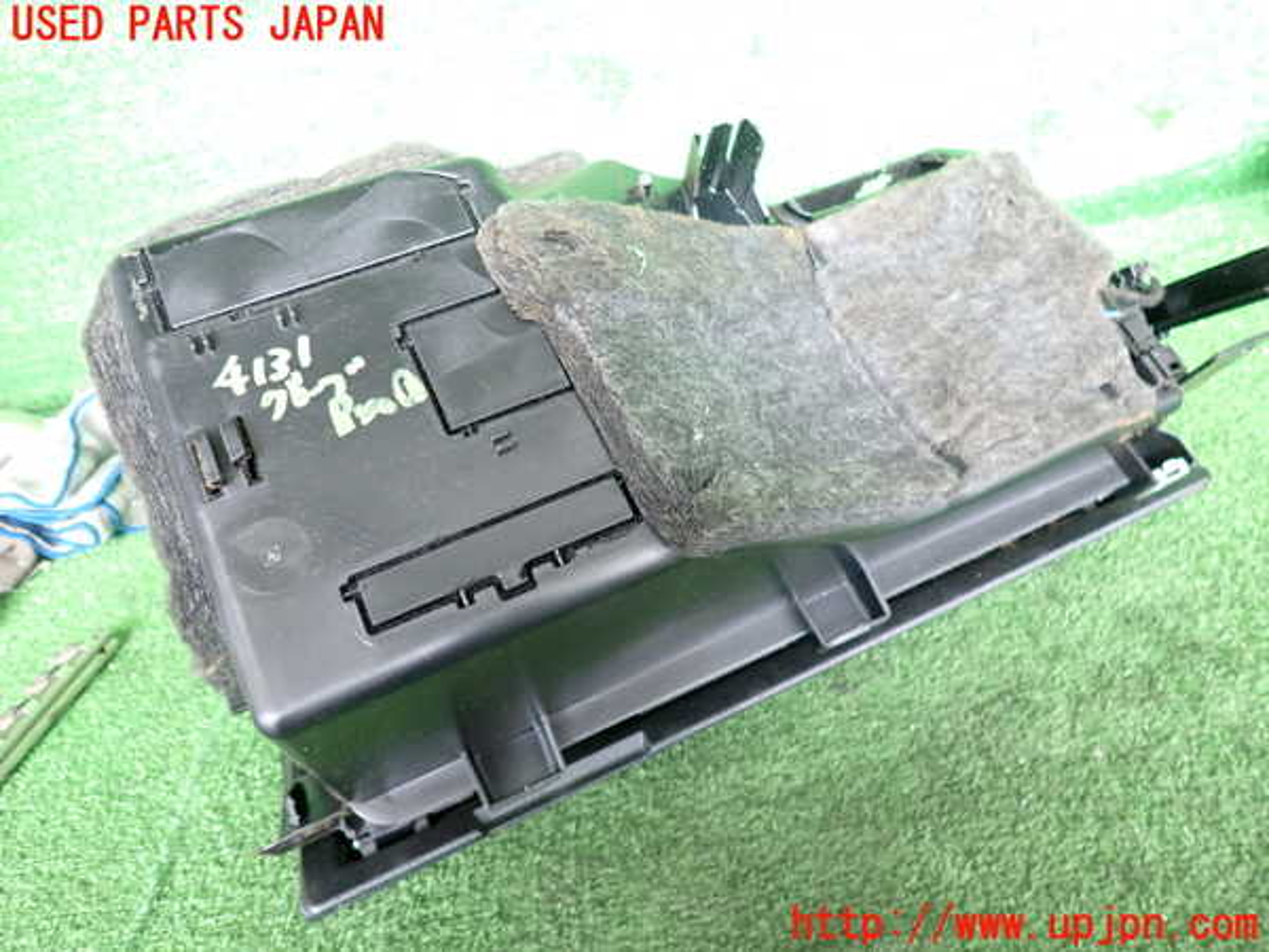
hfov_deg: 69.4
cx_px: 634
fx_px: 916
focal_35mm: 25
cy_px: 476
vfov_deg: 54.9
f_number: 2
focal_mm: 4.5
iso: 320
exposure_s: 1/30
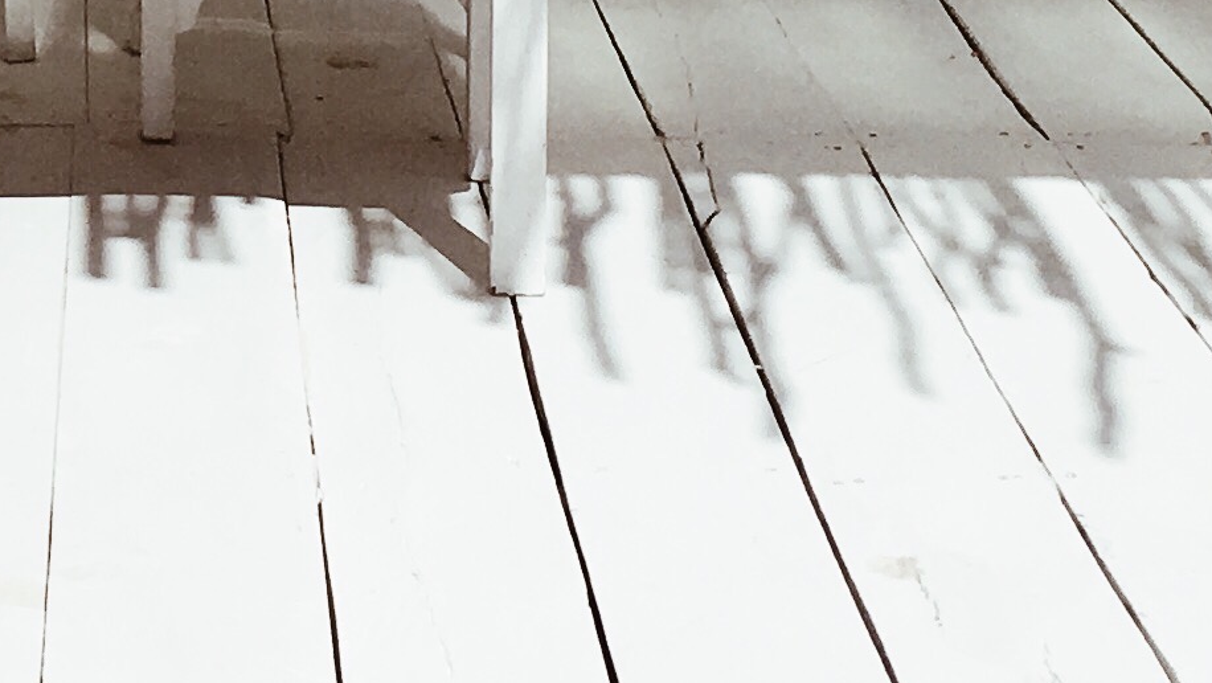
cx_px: -118
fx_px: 4469
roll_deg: +2.8
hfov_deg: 15.1
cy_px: -781
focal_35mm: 139
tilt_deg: -2.2
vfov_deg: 8.2
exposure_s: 1/6993
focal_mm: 4.15
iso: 25
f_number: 2.2
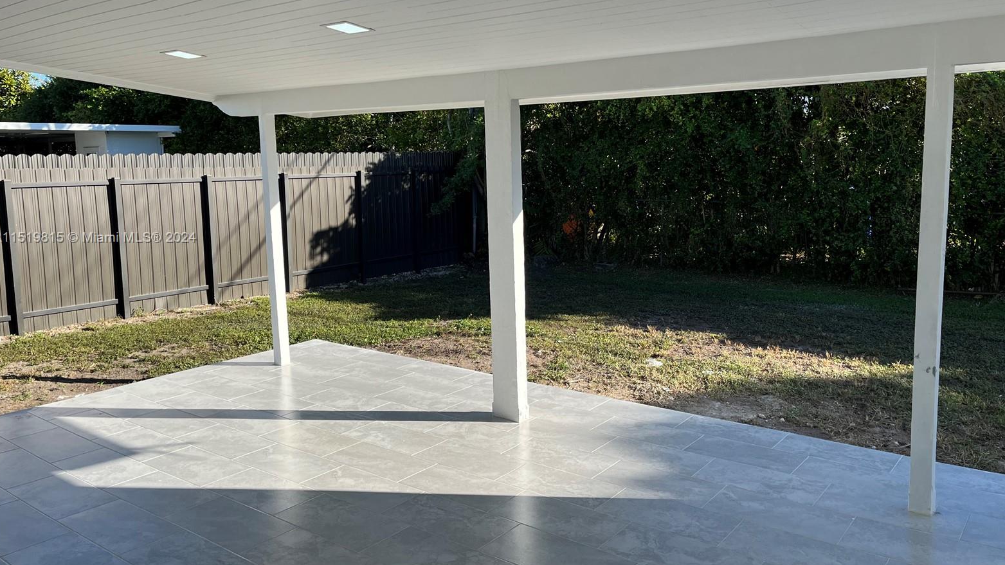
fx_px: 773
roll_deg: +1.7
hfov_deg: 66.1
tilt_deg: -6.0
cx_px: 505
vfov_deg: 40.1
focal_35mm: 29
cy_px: 238
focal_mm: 5.1
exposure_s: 1/1517
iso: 50
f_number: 1.6
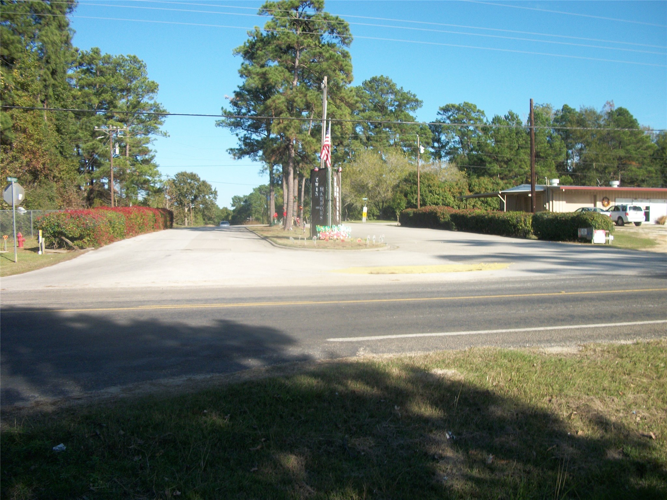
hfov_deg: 56.8
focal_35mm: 32
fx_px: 617
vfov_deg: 44.2
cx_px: 334
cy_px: 250
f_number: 8.8
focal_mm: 5.7
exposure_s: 1/100
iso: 80
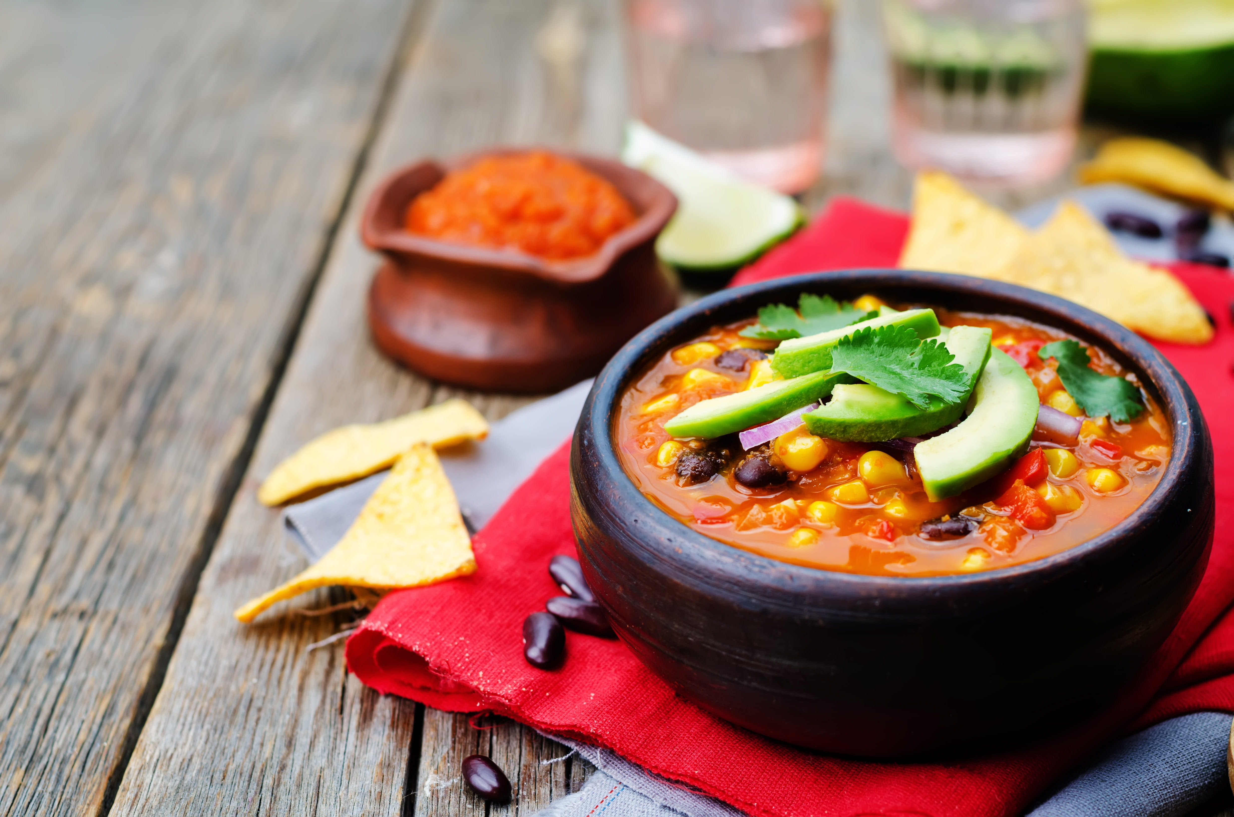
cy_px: 408
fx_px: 2566
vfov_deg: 18.1
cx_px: 617
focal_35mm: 75
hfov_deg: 27.0
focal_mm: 50
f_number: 4.5
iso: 100
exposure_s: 1/100
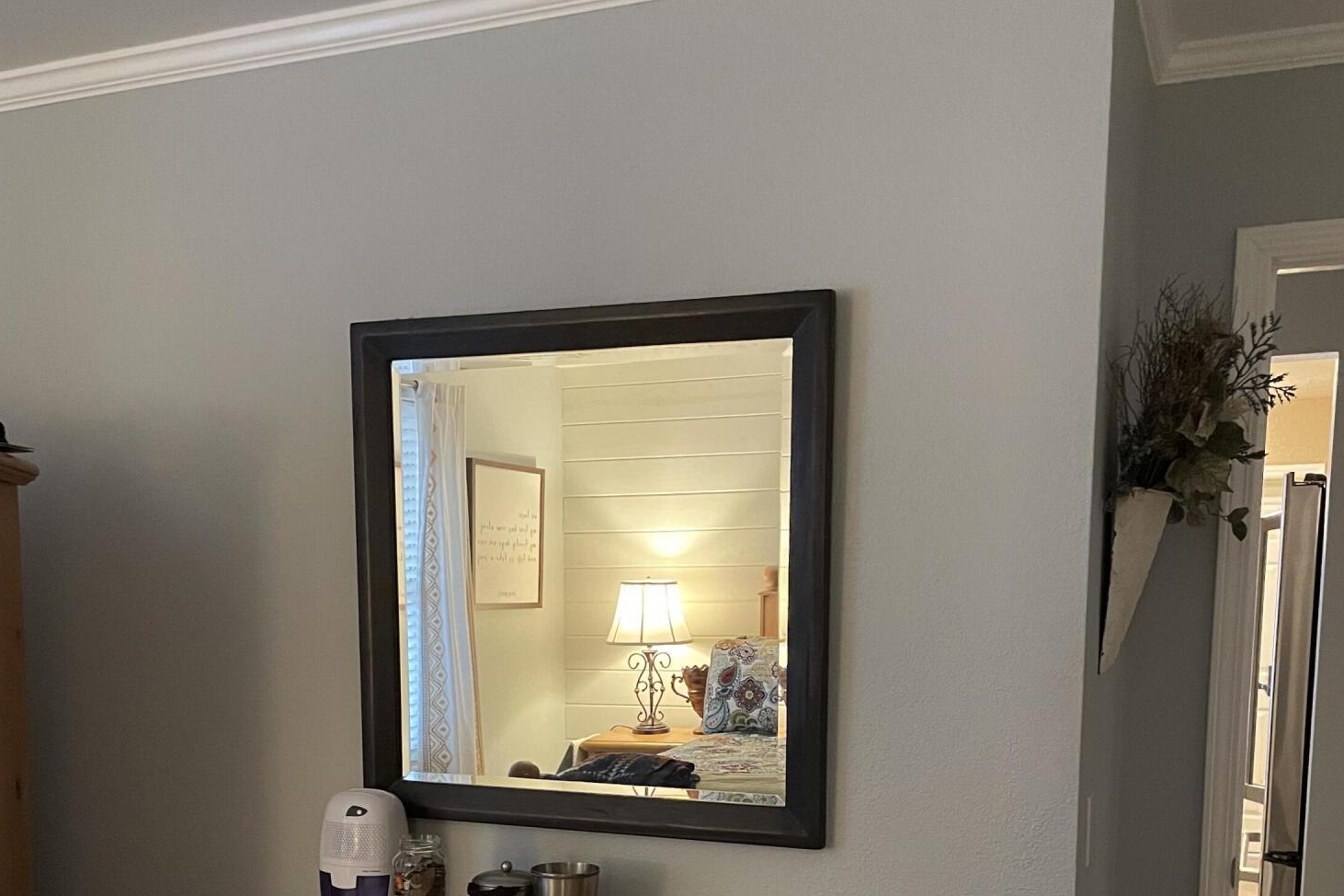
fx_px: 1381
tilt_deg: -6.3
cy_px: 766
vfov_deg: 34.4
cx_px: 686
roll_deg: -0.8
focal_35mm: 37
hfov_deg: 51.9
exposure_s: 1/30
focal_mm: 4.2
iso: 500
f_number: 1.6
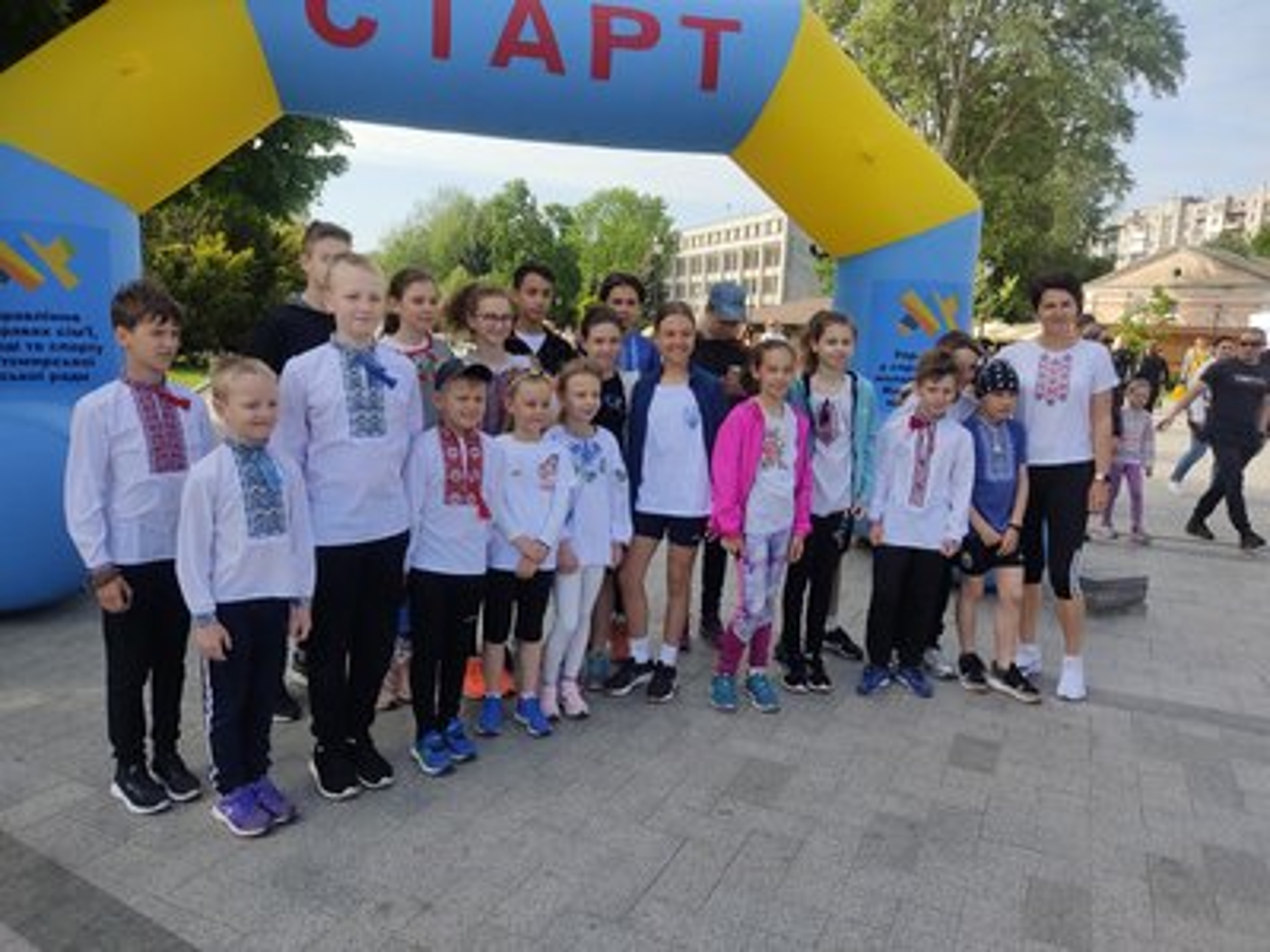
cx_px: 635
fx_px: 954
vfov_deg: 53.1
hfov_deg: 67.3
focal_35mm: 26
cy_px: 476
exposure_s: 1/816
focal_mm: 4.74
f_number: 1.79
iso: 100
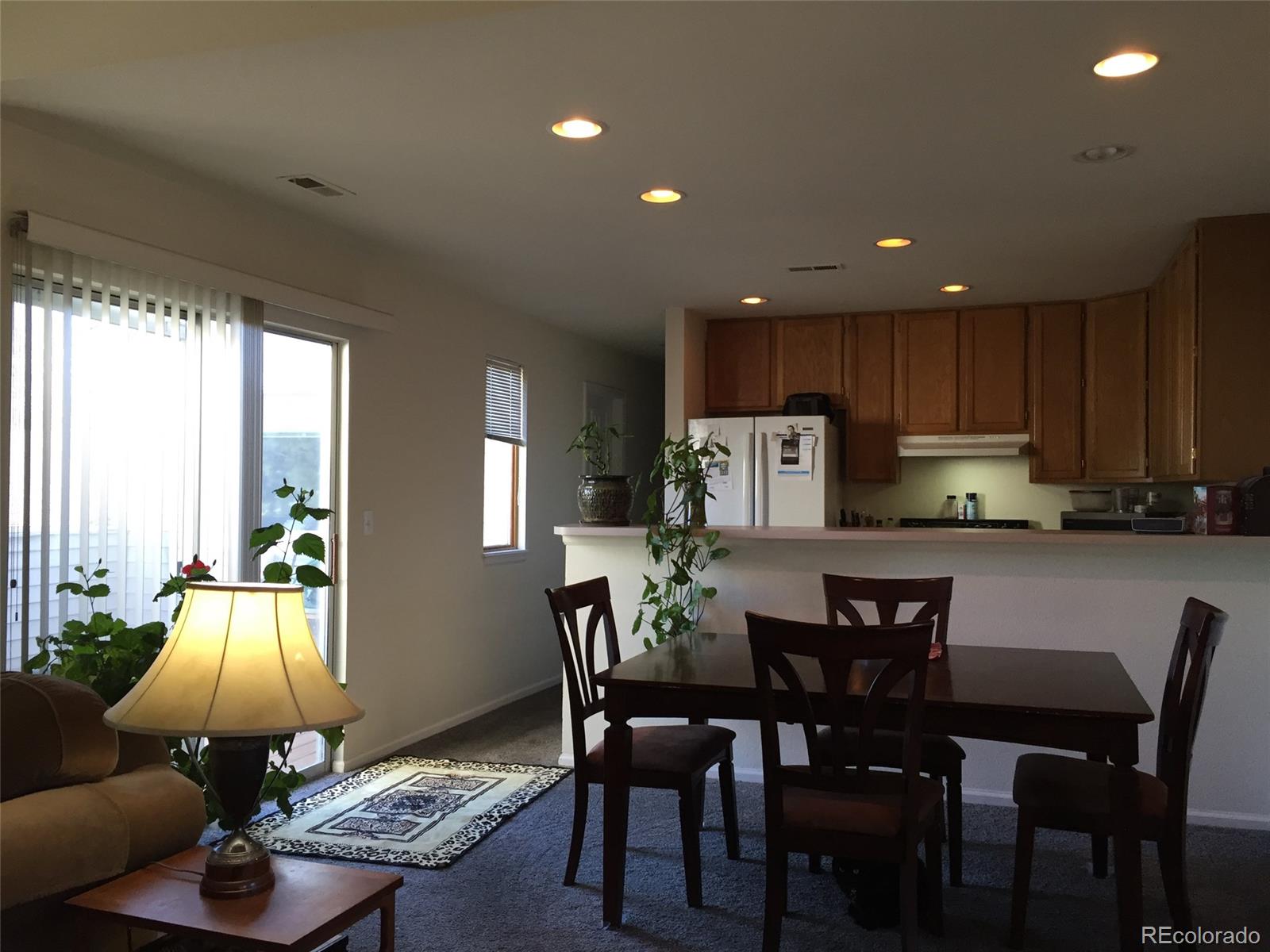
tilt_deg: -0.5
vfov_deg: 48.2
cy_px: 476
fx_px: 1064
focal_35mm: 29
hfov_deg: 61.7
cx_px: 635
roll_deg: -0.1
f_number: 2.2
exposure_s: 1/30
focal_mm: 4.15
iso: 32
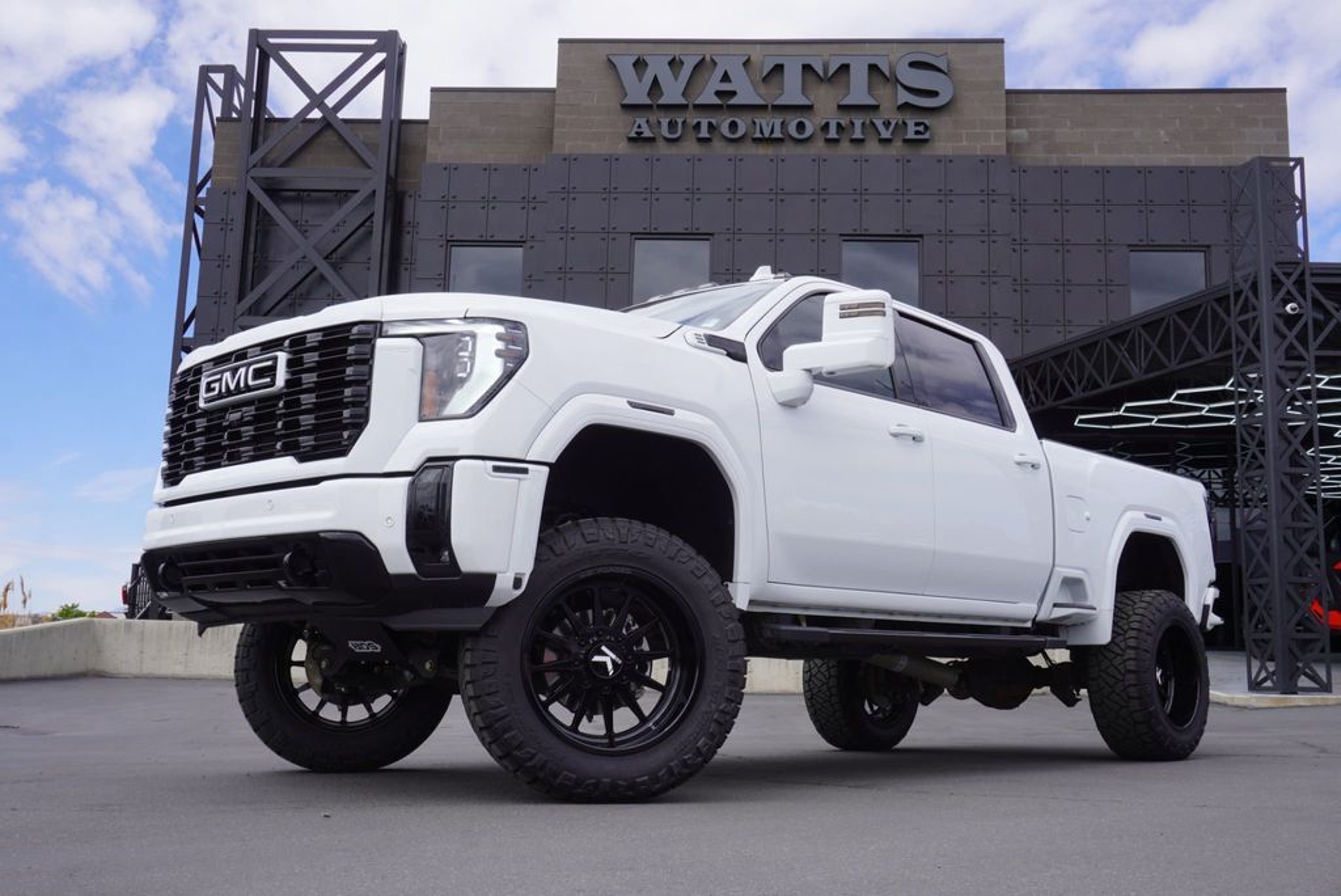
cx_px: 670
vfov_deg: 36.9
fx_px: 1342
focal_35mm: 36
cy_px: 448
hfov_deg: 53.1
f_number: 11
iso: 100
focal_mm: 24
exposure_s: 1/160
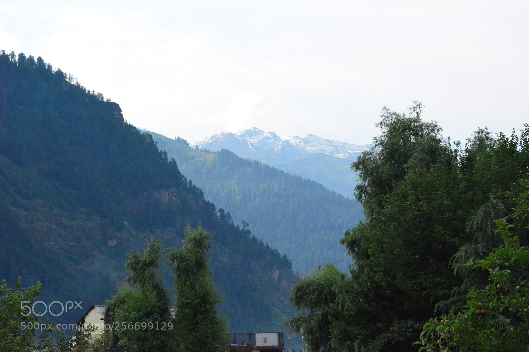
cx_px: 264
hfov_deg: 24.6
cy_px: 176
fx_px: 1212
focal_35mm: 82
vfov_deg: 16.5
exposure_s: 1/3200
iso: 6400
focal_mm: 55
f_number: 13
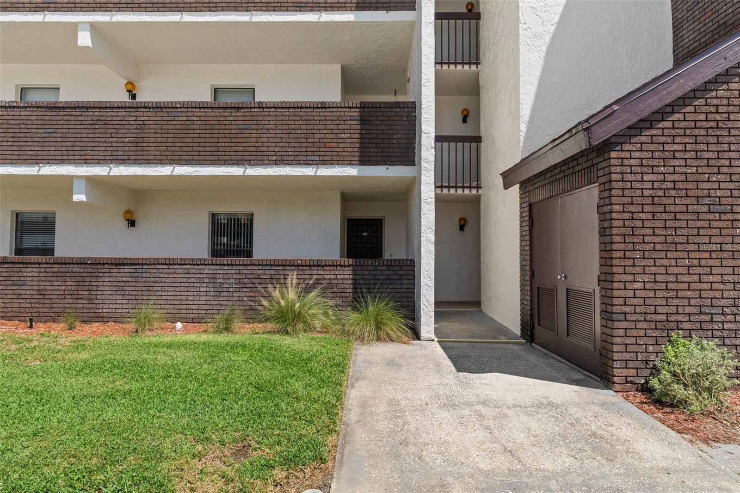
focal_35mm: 20
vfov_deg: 63.2
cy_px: 246
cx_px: 370
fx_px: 401
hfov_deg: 85.4
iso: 320
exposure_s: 1/500
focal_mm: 13
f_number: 8
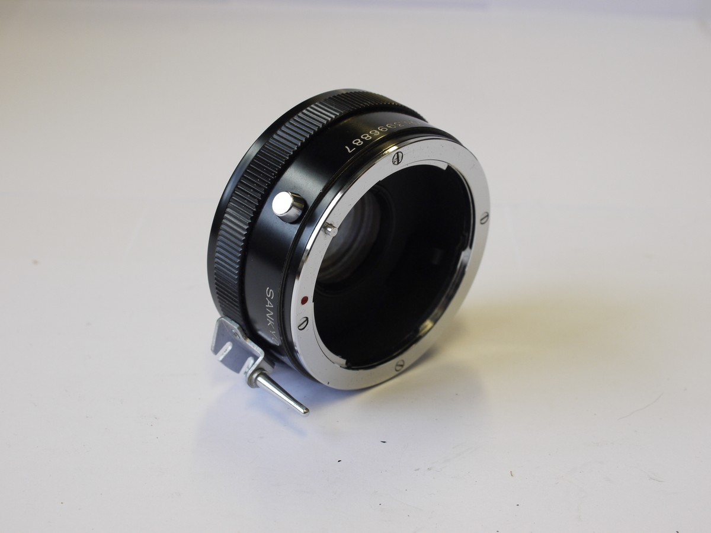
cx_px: 356
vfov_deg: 24.4
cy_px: 266
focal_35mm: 60
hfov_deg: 32.2
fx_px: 1232
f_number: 8
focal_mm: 30
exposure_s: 1/50
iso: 400
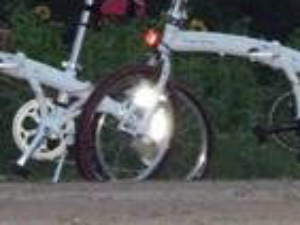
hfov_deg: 7.9
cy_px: -259
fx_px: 2160
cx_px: 187
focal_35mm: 249
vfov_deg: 5.8
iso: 400
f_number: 4
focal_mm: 9.9
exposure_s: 1/80
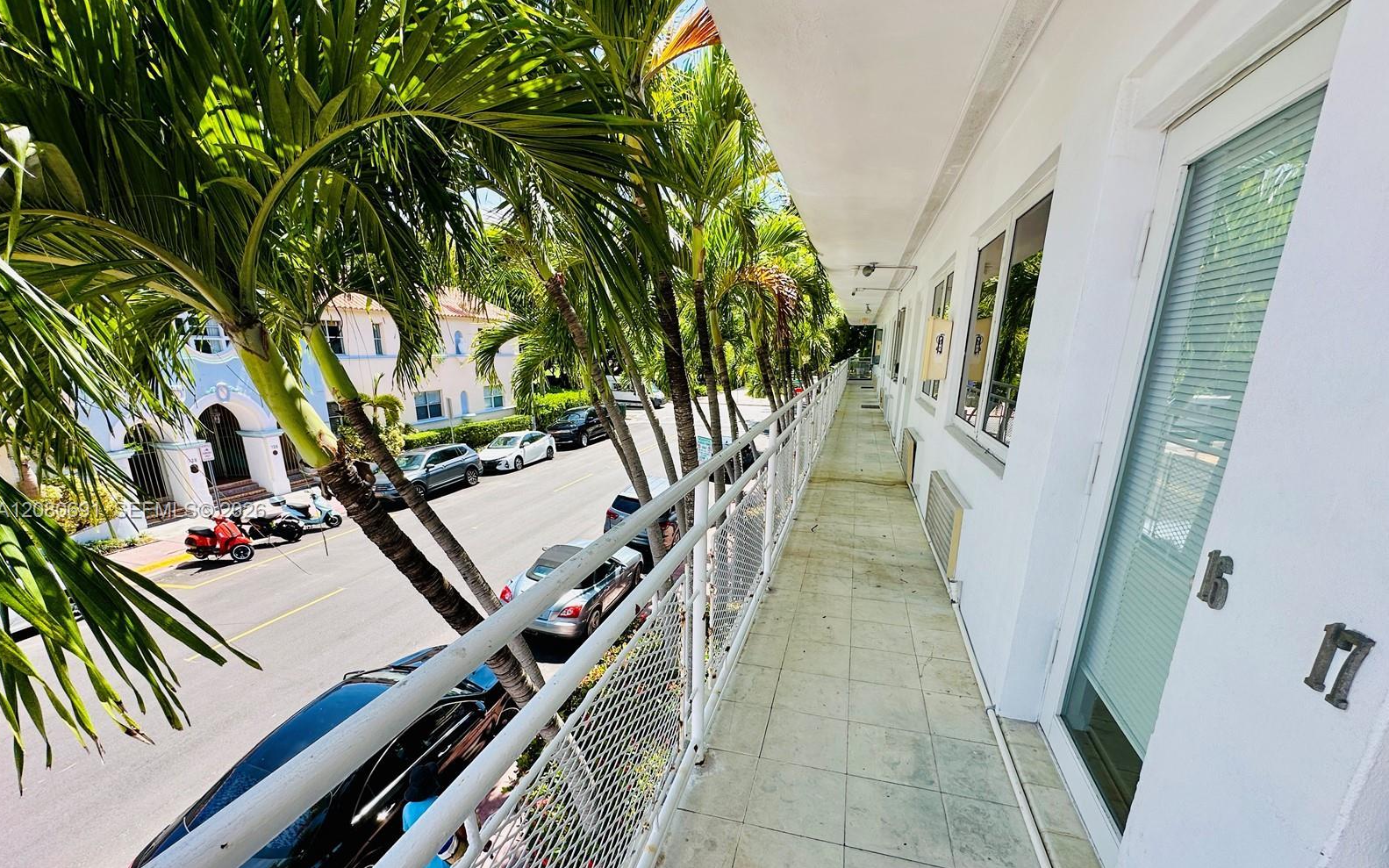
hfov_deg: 101.5
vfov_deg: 74.1
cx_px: 694
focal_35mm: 15
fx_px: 568
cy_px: 512
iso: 40
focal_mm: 2.22
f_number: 2.2
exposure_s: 1/640
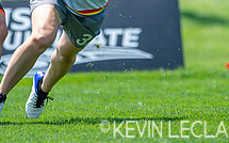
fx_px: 12790
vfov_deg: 0.6
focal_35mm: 2051
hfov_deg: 1.0
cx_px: 153
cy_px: -70
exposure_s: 1/3200
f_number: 2.8
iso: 200
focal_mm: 400
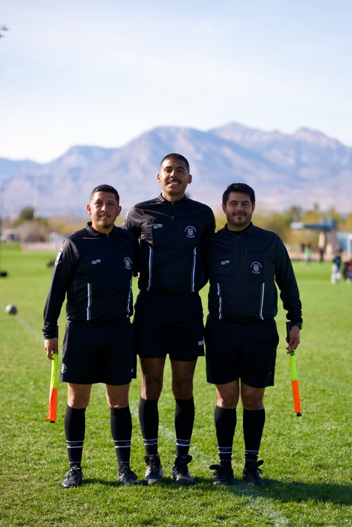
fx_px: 1467
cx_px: 176
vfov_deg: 20.4
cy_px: 264
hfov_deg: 13.7
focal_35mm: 100
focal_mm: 100
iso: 160
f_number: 2.8
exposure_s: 1/1250
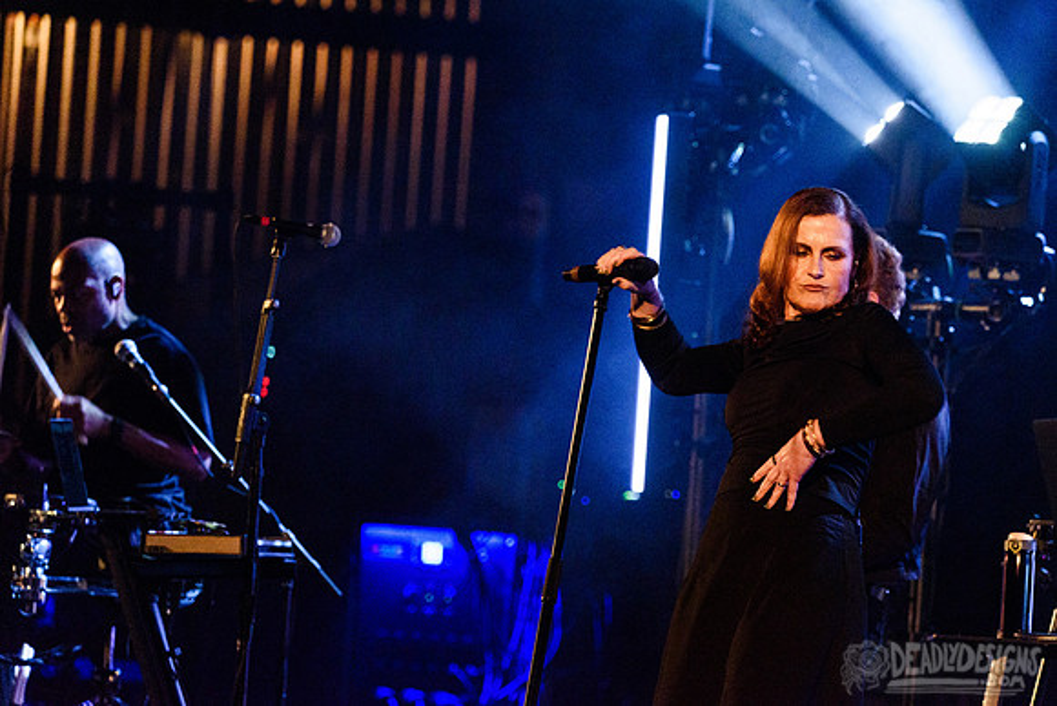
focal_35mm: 309
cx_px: 583
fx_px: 9077
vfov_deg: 4.4
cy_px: 316
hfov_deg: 6.7
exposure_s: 1/125
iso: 4000
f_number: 5.6
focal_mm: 280
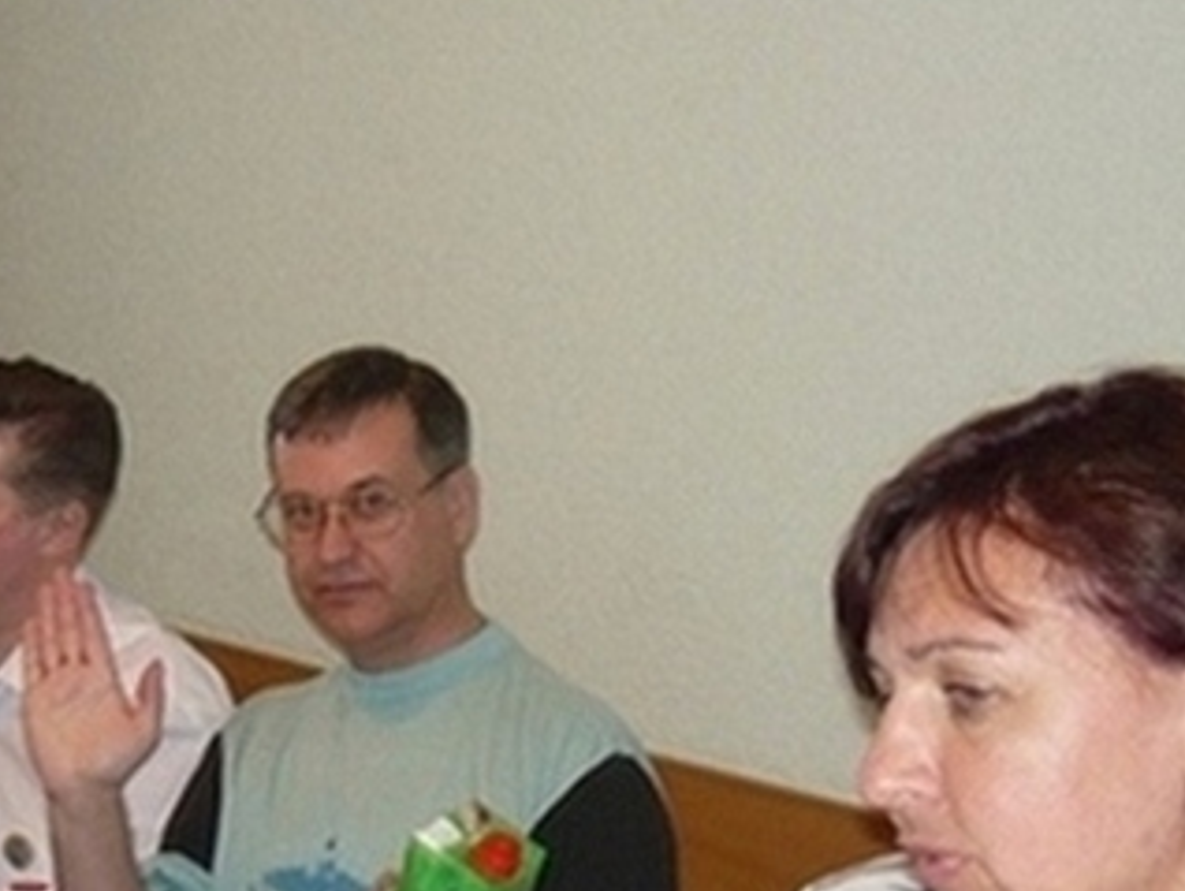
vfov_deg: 17.9
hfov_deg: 23.2
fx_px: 2809
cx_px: 134
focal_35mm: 82
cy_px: 636
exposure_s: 1/30
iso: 200
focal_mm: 5.5
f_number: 2.8
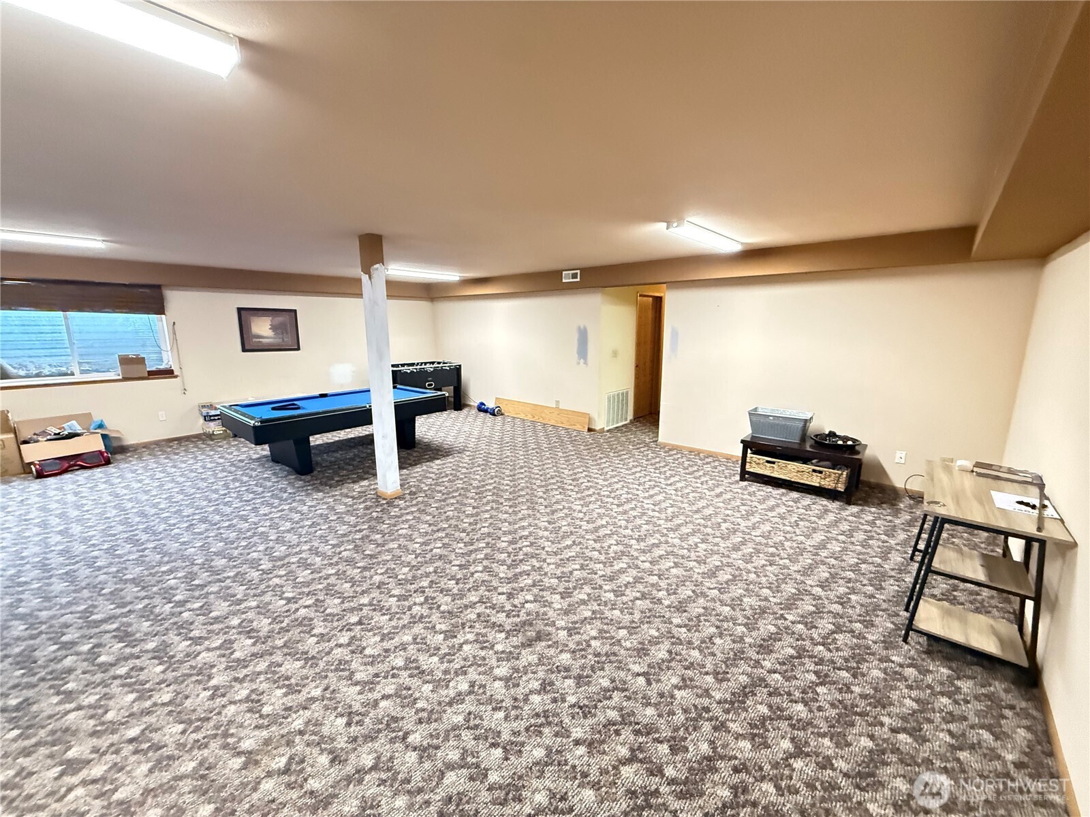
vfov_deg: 85.7
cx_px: 545
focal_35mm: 14
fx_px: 441
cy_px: 408
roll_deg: -0.3
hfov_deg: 102.1
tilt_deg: -11.8
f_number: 2.2
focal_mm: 2.22
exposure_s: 1/60
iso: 1000
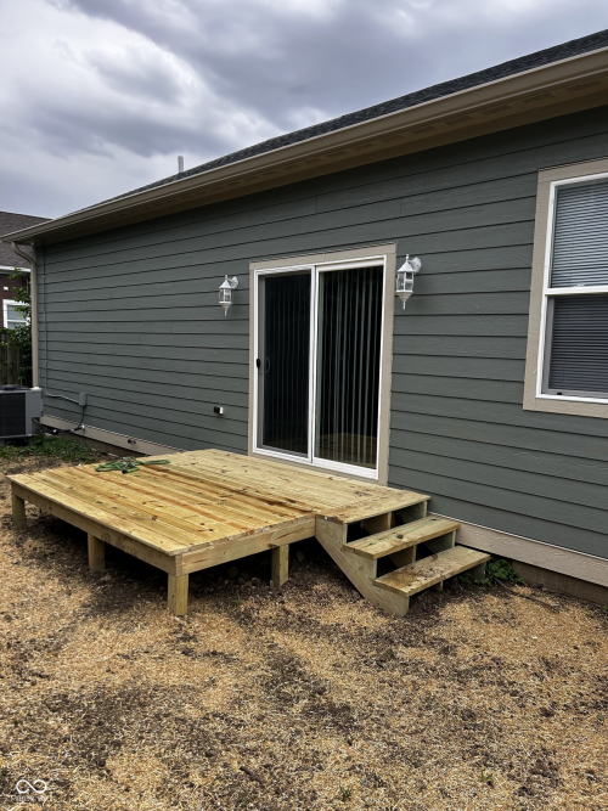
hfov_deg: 53.0
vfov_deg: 67.3
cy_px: 406
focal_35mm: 26
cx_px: 304
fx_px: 609
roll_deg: -1.0
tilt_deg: -5.8
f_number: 1.5
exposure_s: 1/416
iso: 50
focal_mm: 5.7
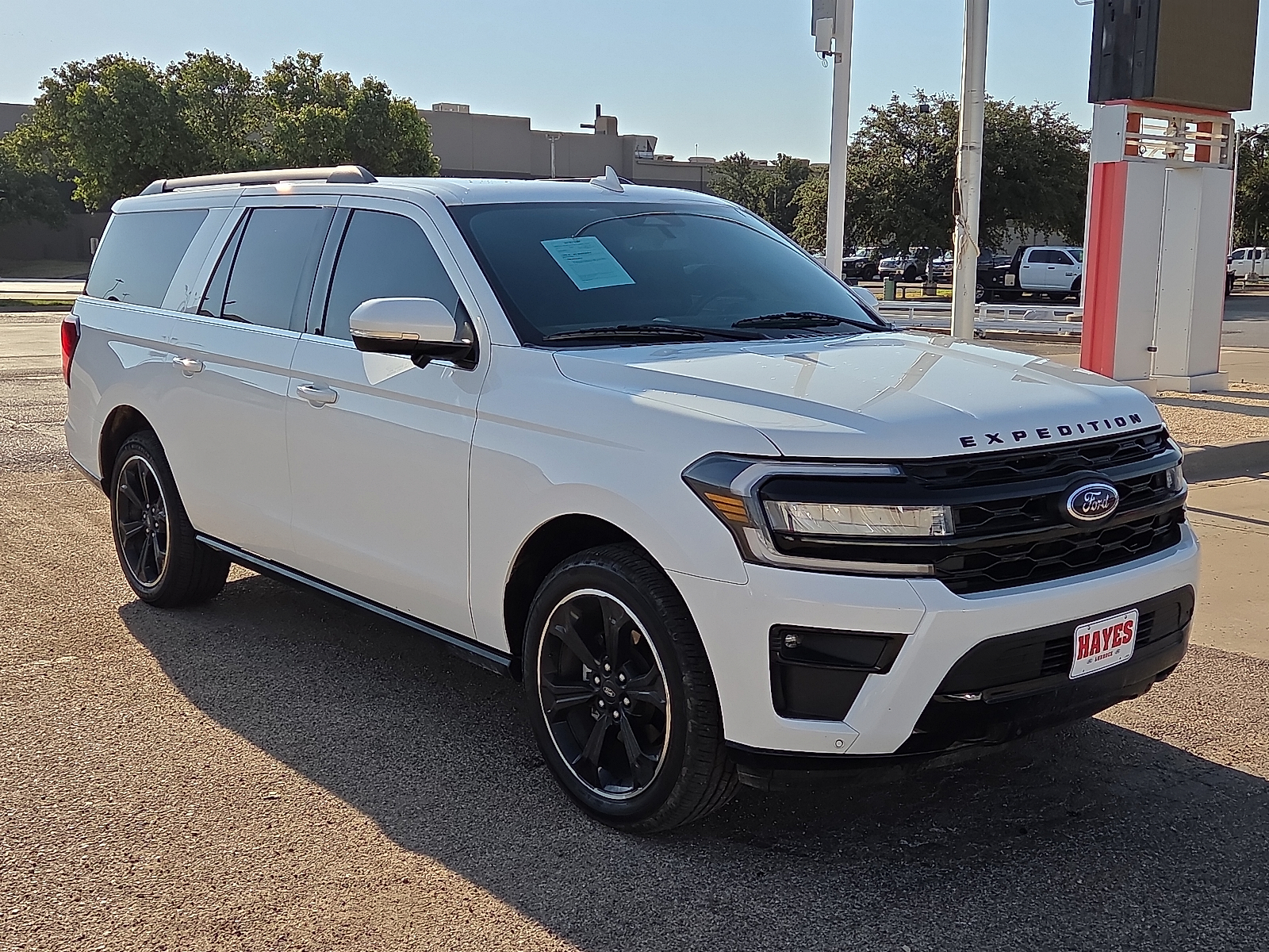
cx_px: 634
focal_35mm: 39
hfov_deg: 47.9
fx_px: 1430
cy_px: 476
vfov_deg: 36.8
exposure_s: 1/2500
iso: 25
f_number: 1.8
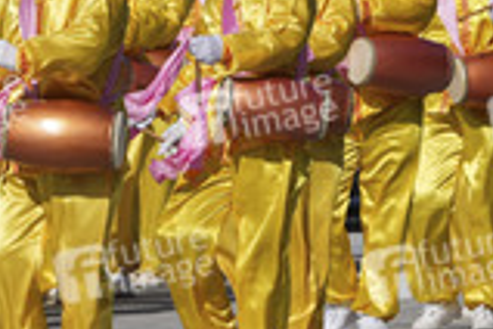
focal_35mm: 1004
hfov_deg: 2.1
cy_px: 34
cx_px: 174
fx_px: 13748
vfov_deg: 1.4
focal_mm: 355
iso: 125
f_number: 13
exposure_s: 1/400
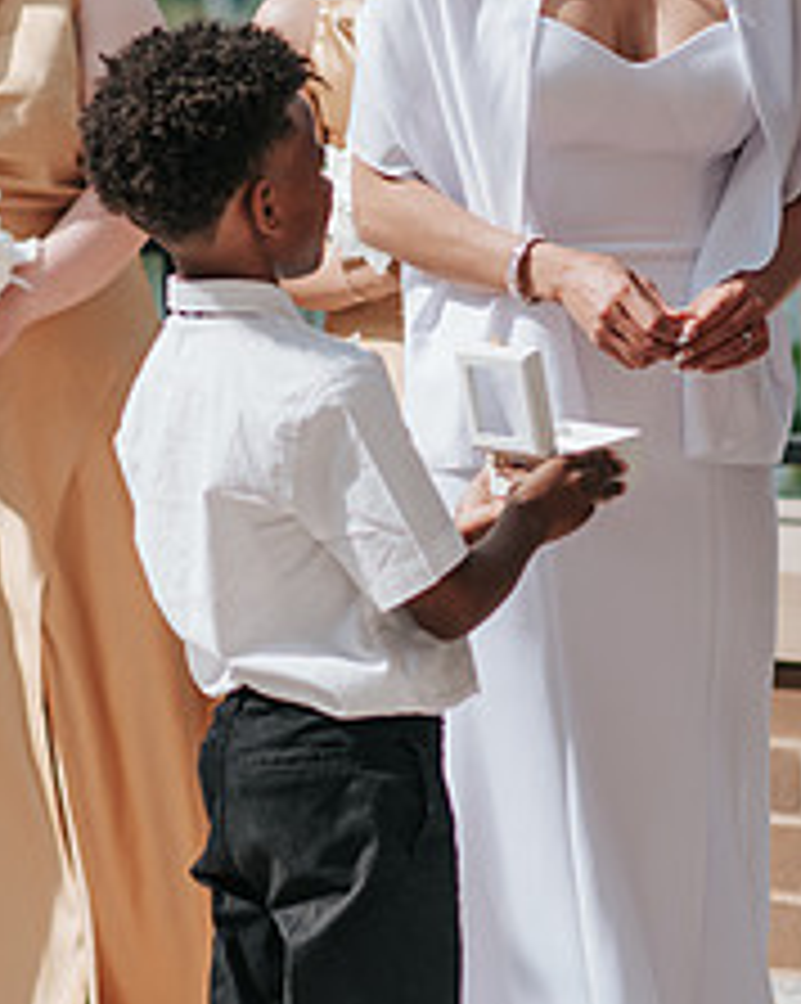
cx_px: 590
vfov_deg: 8.0
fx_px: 7181
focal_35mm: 242
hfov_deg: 6.4
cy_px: 432
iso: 100
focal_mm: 85
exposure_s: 1/2000
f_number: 2.8
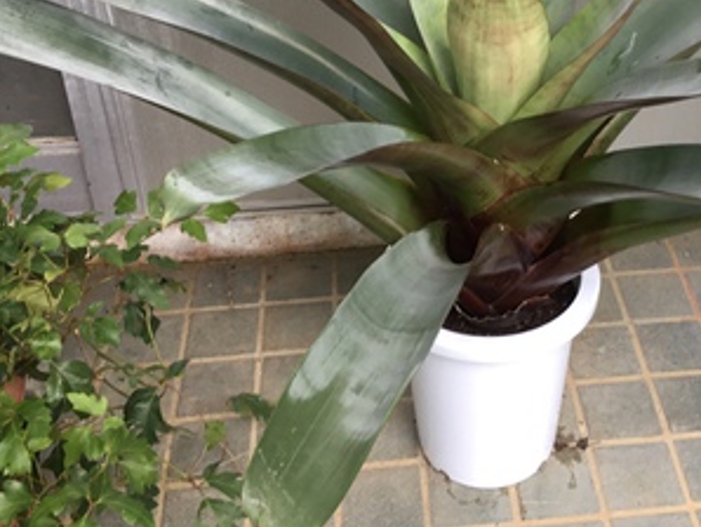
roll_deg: -0.4
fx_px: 1054
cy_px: 156
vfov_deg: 27.8
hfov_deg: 36.4
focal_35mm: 52
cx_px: 475
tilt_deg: -33.5
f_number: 2.4
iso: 25
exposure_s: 1/60
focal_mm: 3.3
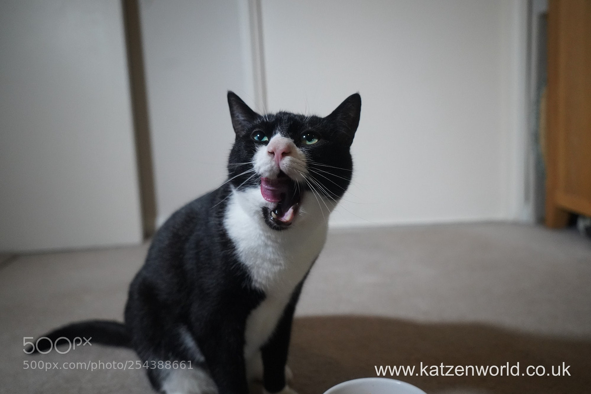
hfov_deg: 60.3
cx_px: 296
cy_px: 197
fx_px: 509
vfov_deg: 42.3
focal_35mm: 31
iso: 5000
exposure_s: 1/160
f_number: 4
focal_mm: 31
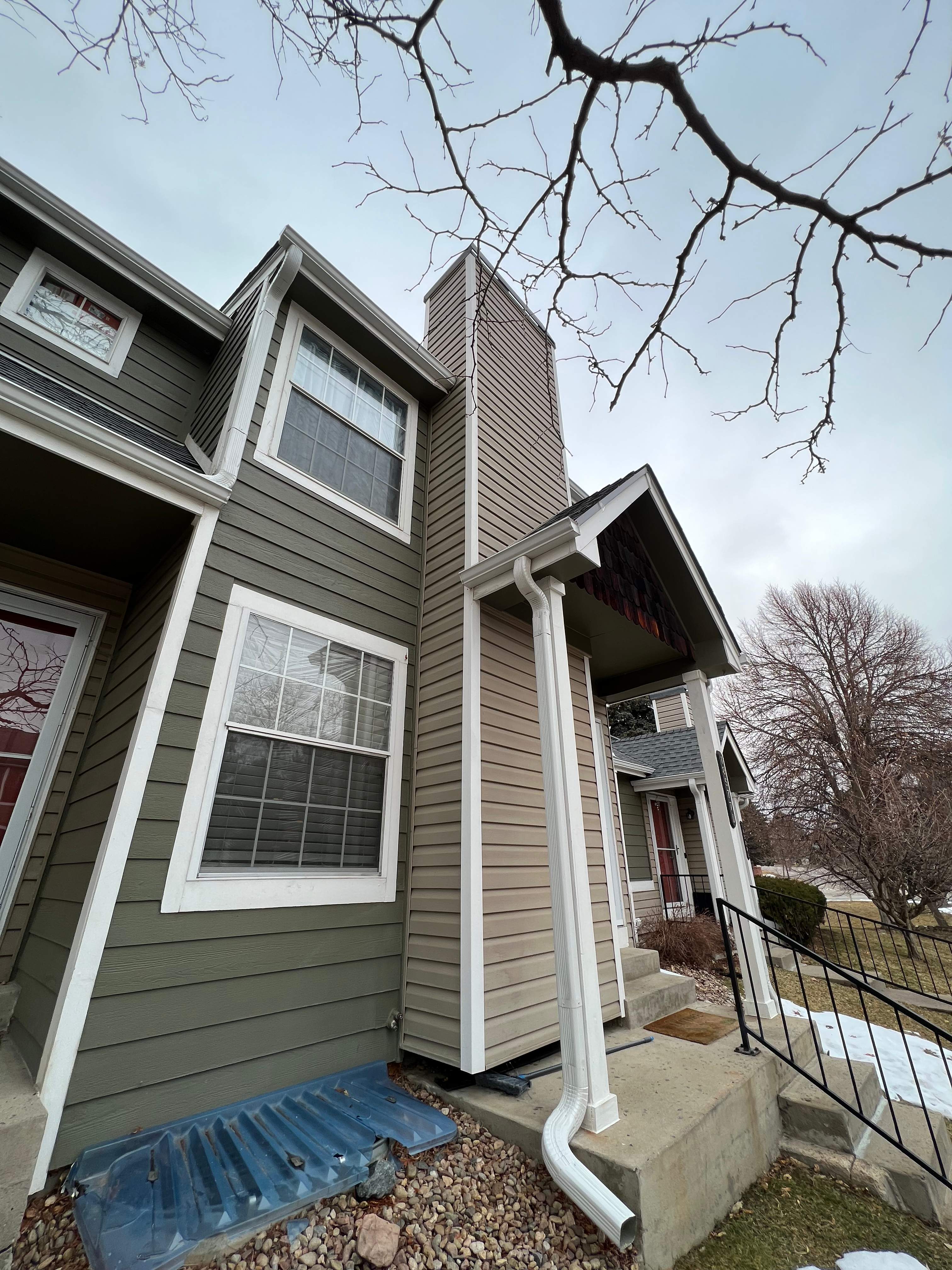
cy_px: 635
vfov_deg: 106.2
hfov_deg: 89.9
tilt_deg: +25.6
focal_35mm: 13
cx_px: 476
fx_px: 477
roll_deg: -0.2
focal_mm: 1.57
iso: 32
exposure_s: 1/288
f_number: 1.8
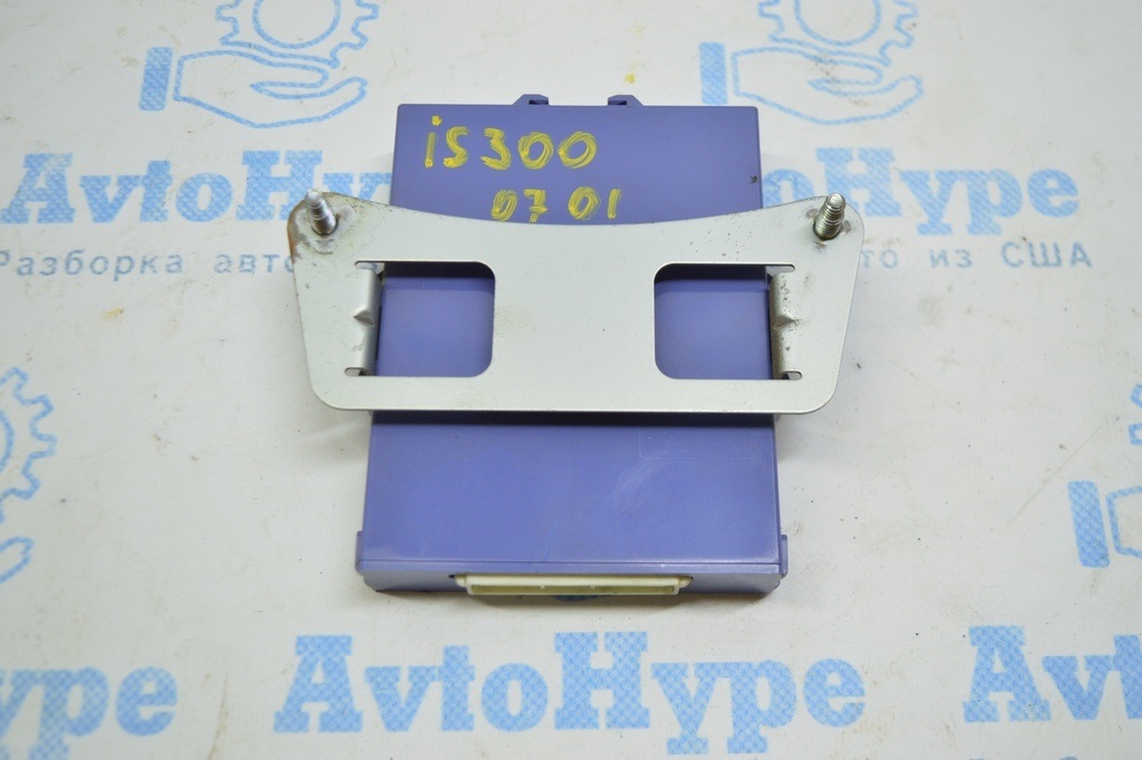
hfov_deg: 51.3
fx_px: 1189
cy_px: 380
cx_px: 571
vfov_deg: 35.4
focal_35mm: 38
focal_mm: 25
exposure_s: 1/60
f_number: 4
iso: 400
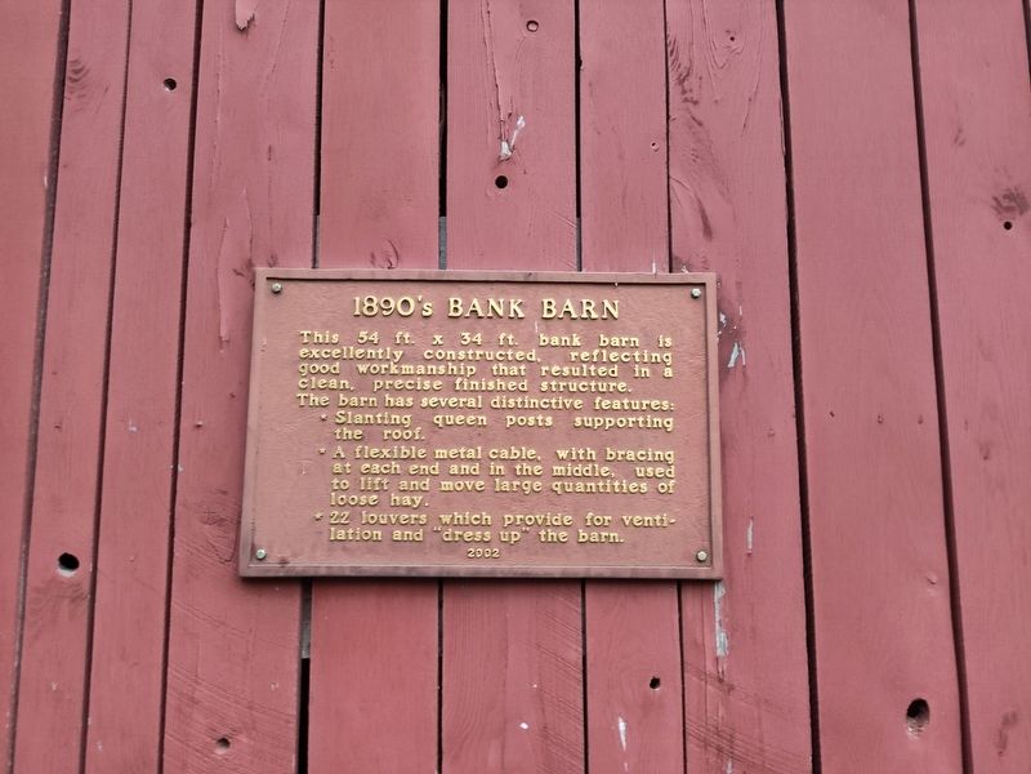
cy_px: 387
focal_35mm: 23
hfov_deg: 73.9
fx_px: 685
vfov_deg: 58.9
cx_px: 516
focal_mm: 5.56
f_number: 1.8
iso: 2575
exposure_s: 1/30
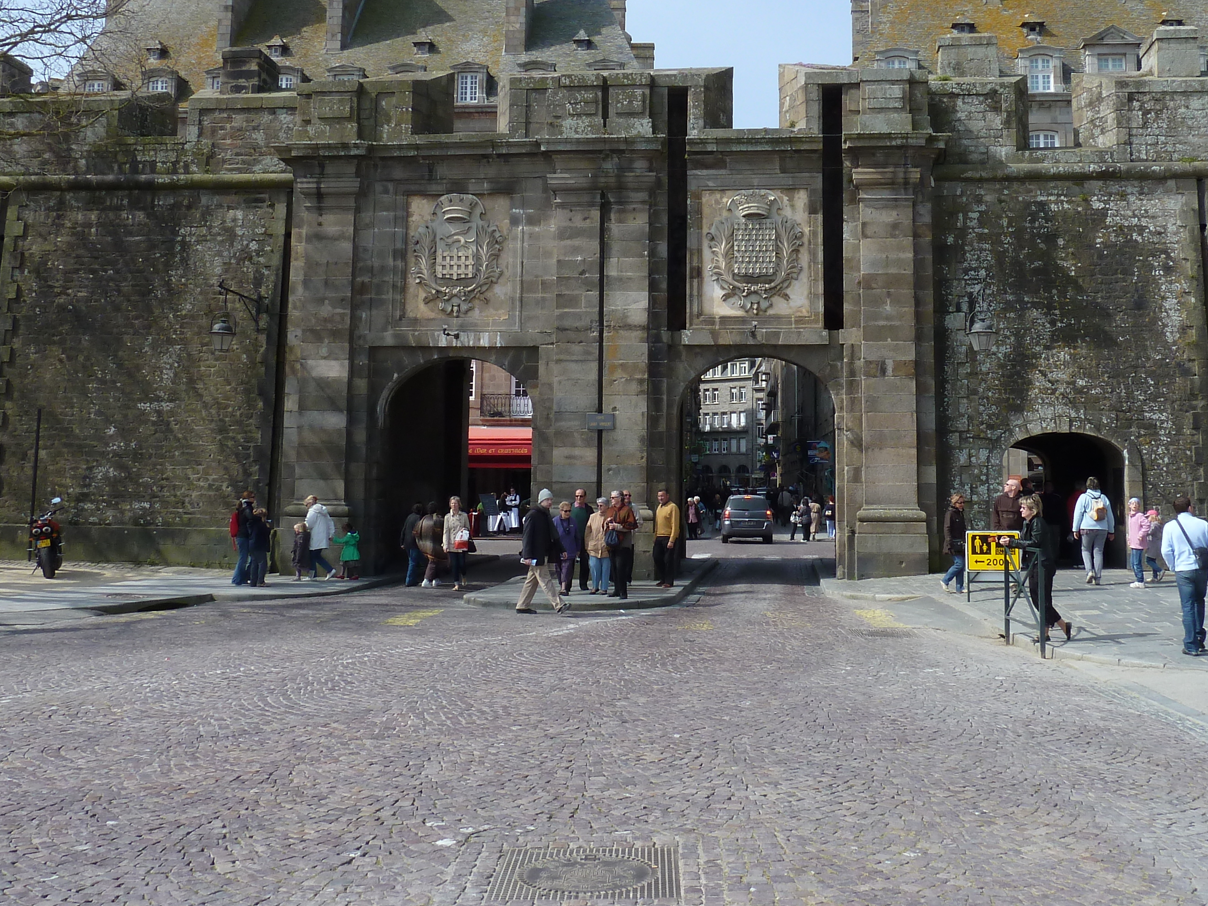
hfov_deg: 48.9
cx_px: 681
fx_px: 1326
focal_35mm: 38
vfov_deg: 37.4
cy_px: 326
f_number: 4.5
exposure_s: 1/400
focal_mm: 4.1
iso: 80
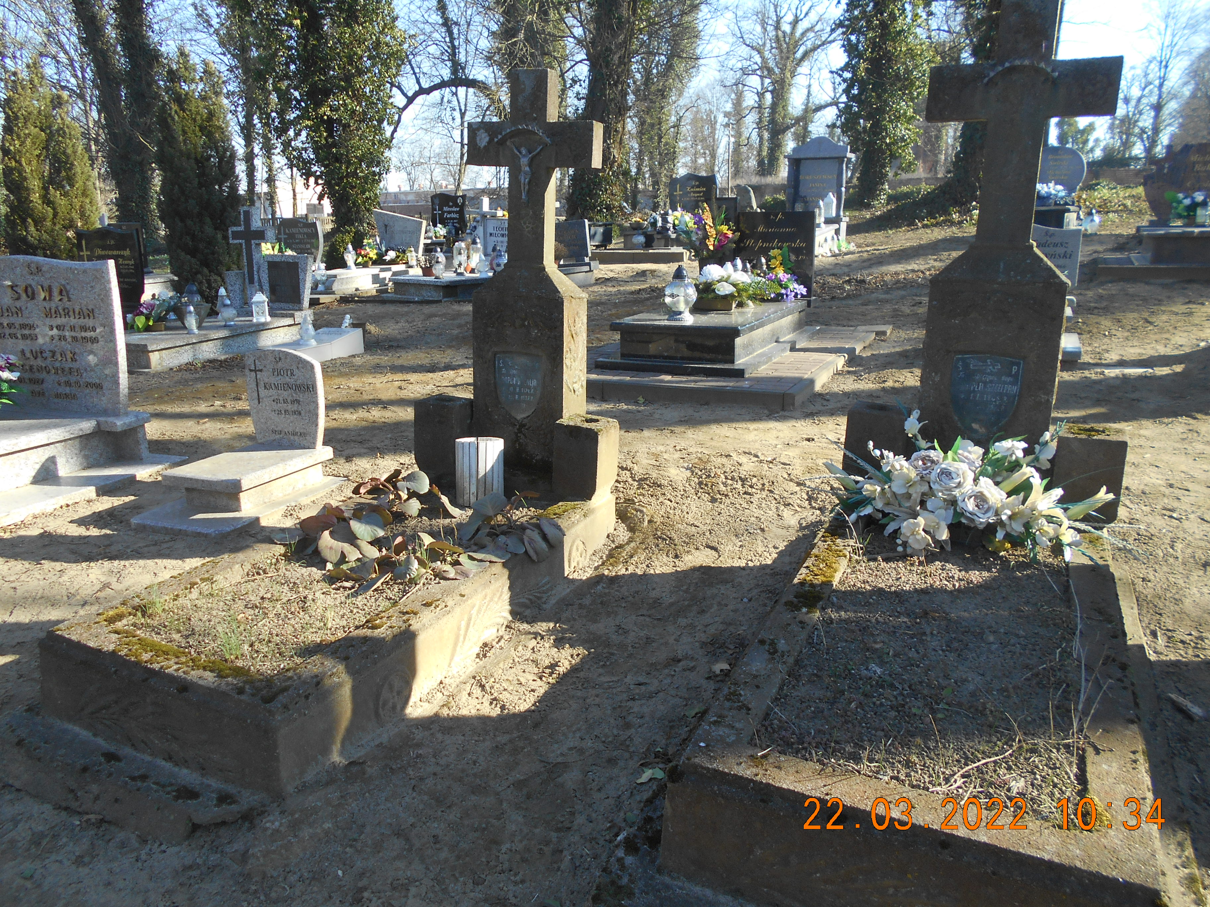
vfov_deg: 53.1
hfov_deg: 67.3
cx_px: 605
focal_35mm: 26
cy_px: 454
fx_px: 909
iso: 80
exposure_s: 1/200
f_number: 3.2
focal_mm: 4.6
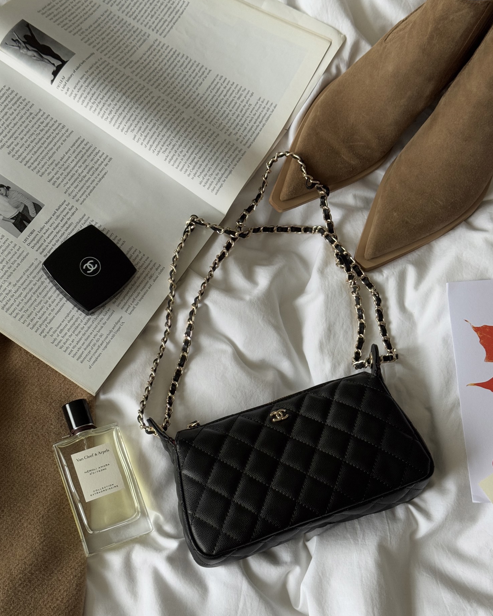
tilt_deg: -72.4
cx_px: 251
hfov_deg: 29.7
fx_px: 930
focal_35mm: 51
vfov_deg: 36.6
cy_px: 329
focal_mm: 6.76
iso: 160
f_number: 1.78
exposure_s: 1/60
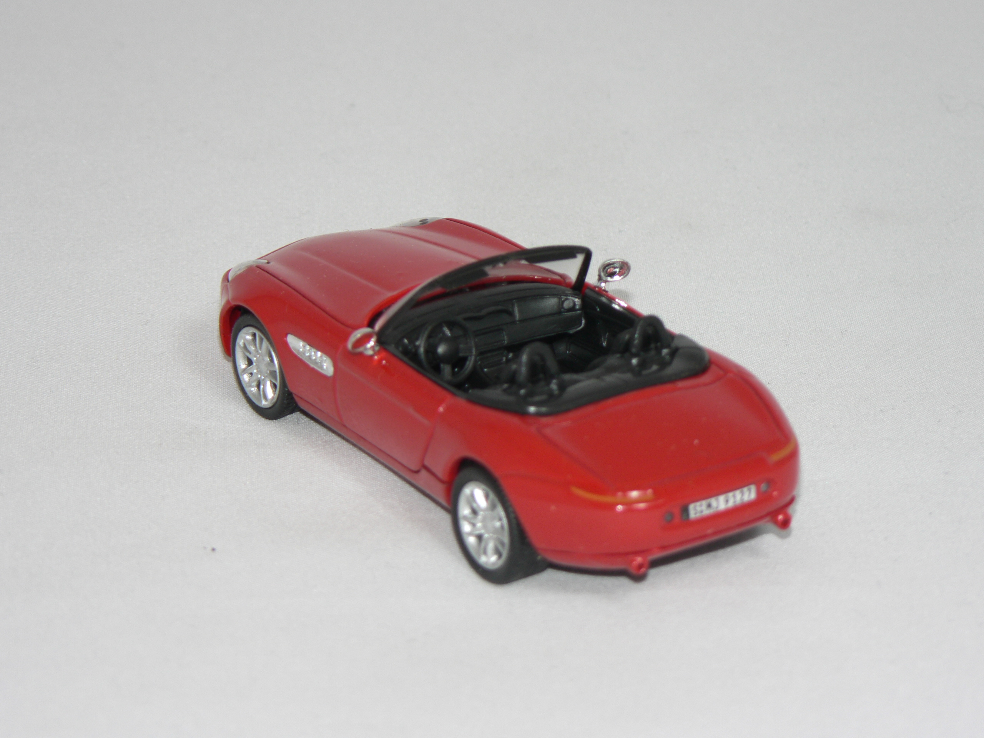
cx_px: 492
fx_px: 4093
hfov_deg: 13.7
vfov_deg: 10.3
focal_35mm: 144
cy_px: 369
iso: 80
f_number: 3.3
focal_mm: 24.1
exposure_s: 1/60
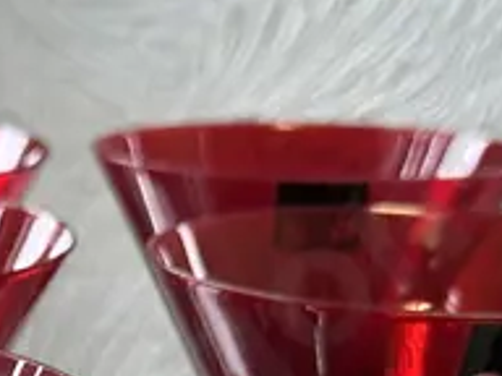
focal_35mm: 128
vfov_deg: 10.9
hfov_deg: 14.8
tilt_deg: -21.3
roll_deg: -0.7
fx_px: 1856
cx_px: -139
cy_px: 640
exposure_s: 1/100
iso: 200
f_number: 1.78
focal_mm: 6.86
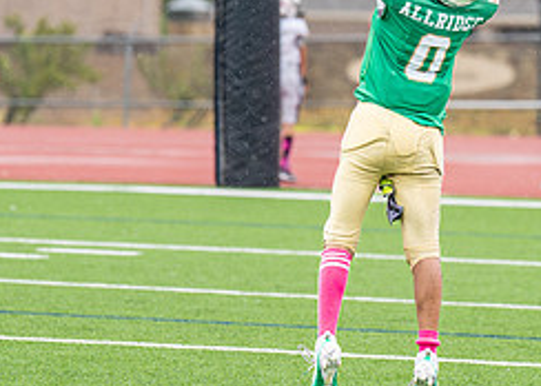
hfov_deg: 4.6
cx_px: 381
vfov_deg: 3.3
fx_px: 6665
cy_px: 163
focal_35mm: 434
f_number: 2.8
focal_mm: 129
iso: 320
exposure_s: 1/1250
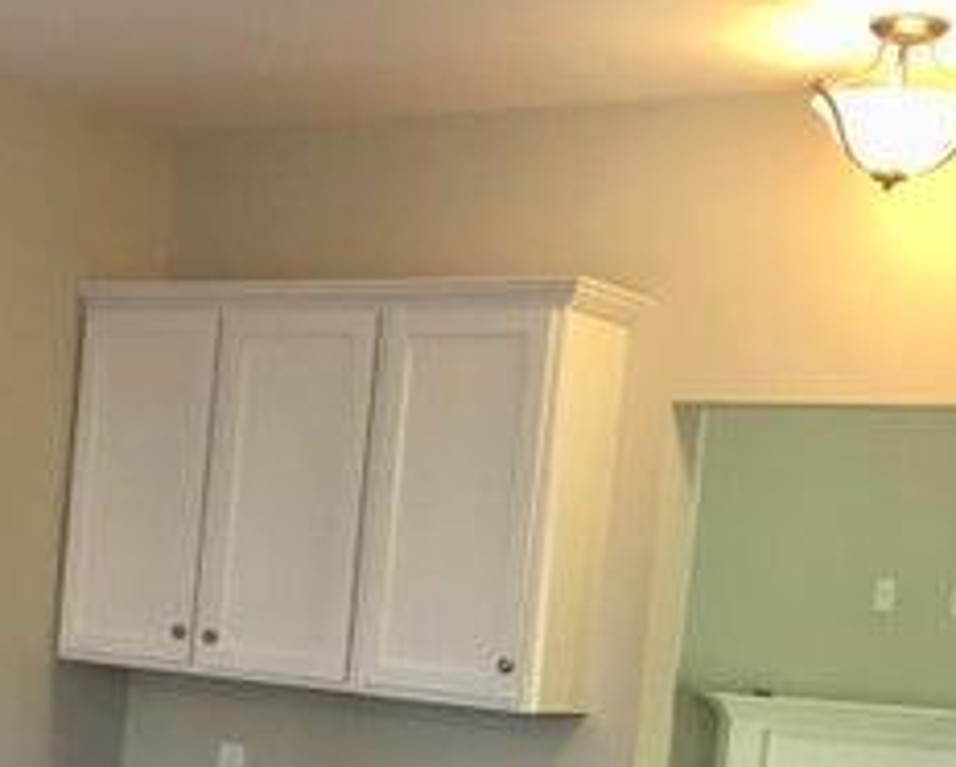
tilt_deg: -2.3
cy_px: 767
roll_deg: -4.8
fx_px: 2209
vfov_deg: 19.1
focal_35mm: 78
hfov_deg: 24.0
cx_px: 177
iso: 32
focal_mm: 4.15
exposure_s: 1/15
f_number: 2.2
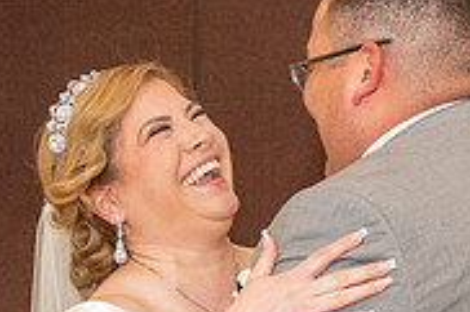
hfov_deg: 12.4
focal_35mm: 166
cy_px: 456
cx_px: 241
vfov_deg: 8.1
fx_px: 2165
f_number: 3.5
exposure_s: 1/125
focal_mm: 24
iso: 800
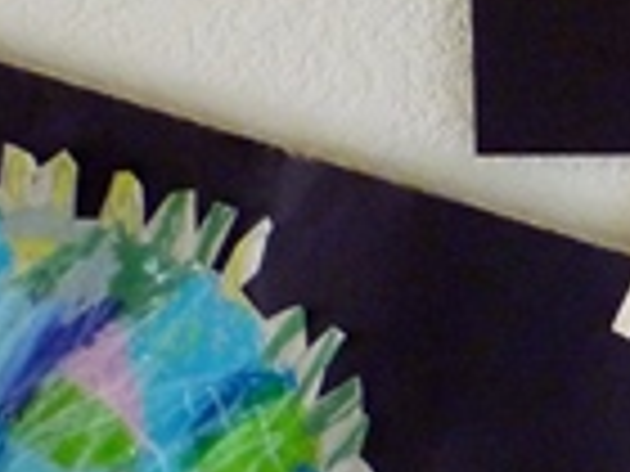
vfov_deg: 11.1
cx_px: 1035
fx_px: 2421
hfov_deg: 13.7
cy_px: 139
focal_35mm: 133
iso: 400
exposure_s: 1/8
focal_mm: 5.2
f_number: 3.3
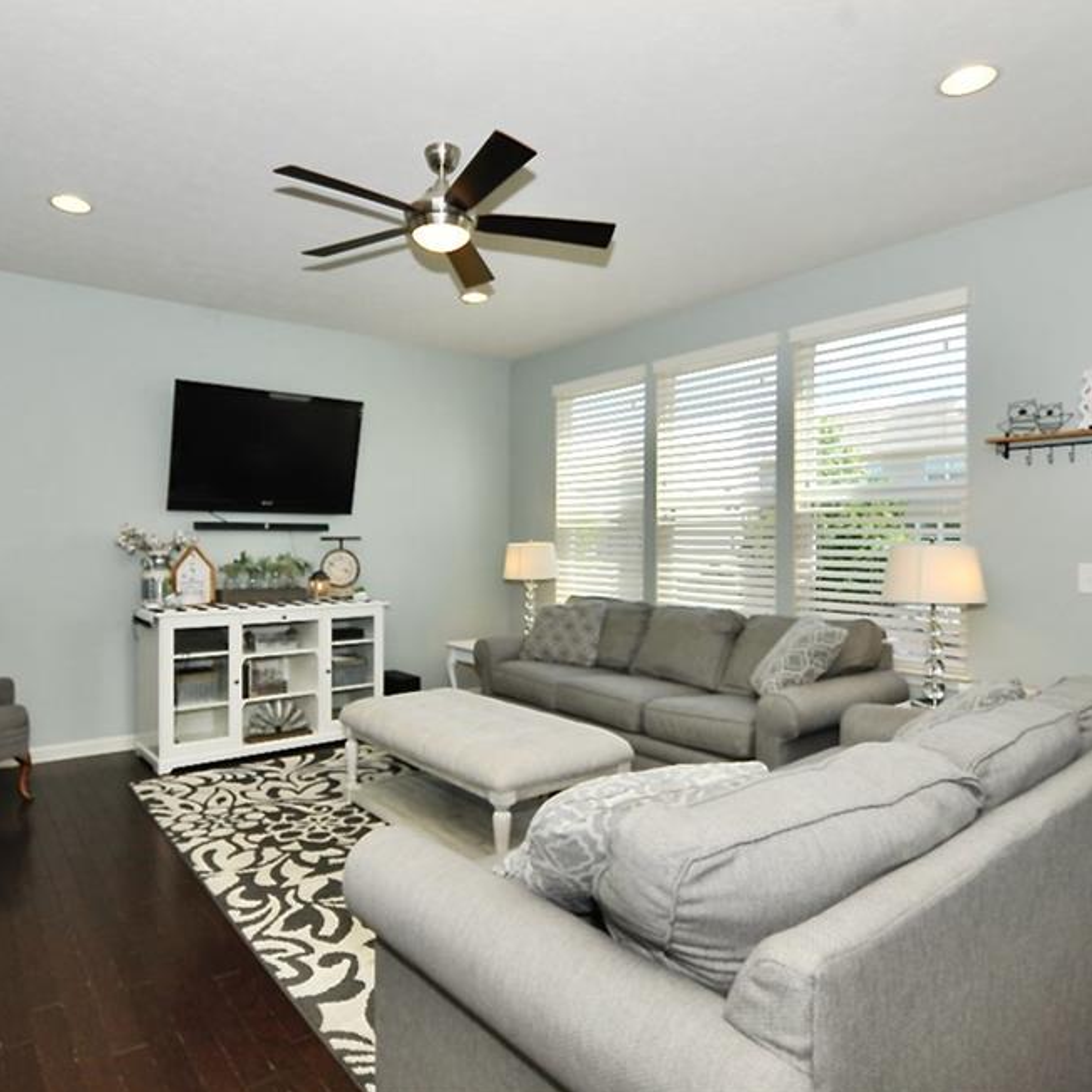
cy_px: 529
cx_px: 479
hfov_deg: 74.5
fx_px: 714
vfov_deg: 74.8
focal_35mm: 20
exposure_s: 1/200
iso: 400
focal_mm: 10
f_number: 7.1
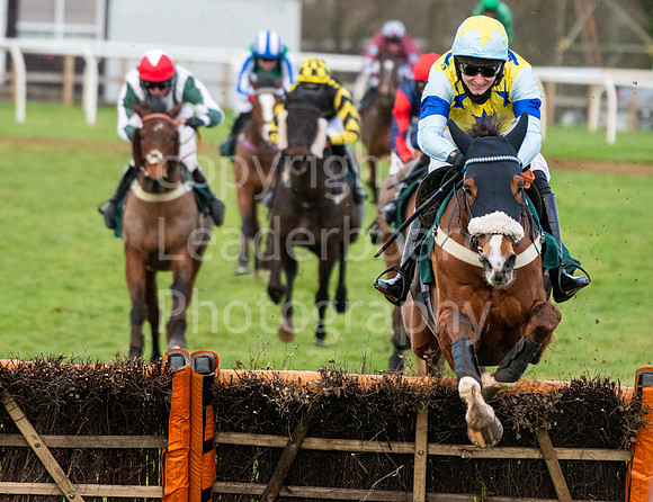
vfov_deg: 2.7
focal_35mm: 554
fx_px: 10548
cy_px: 272
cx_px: 408
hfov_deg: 3.5
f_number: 5.6
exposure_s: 1/800
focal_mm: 310
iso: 3200
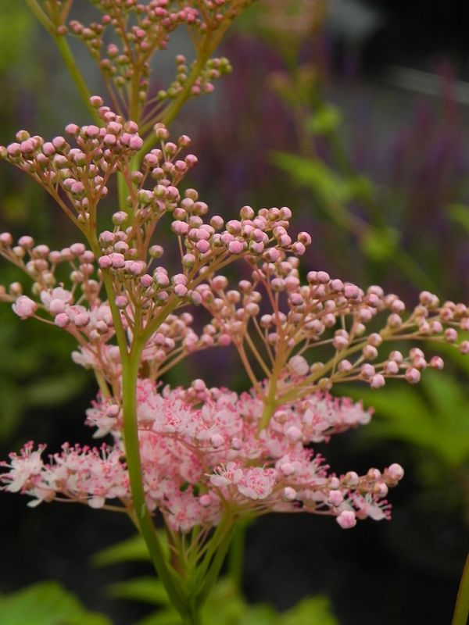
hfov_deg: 12.7
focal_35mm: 117
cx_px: 234
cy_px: 312
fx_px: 2114
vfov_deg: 16.8
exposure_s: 1/100
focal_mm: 20.8
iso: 160
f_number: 4.5
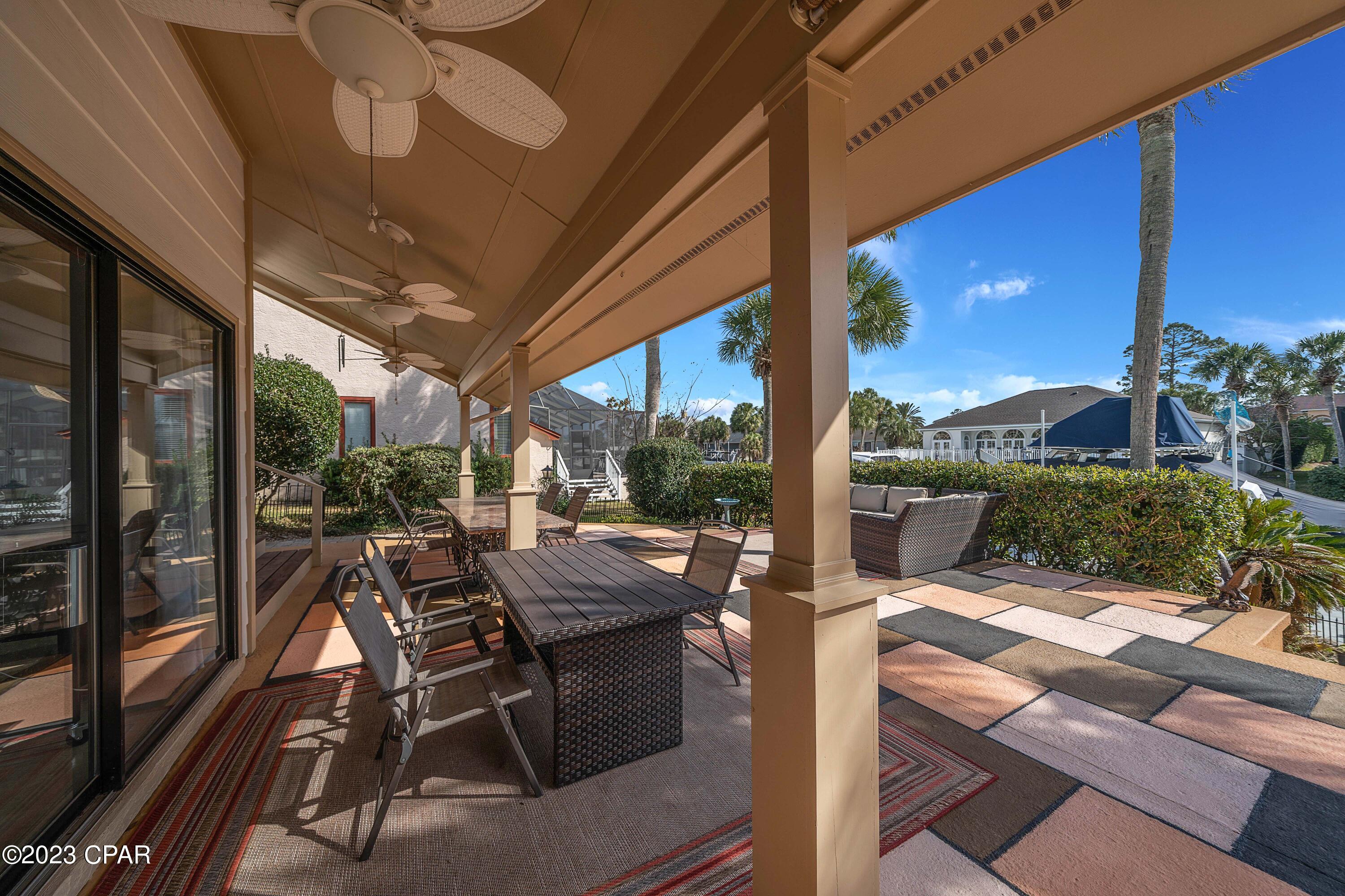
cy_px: 448
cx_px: 672
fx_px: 448
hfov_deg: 112.6
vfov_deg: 90.0
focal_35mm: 12
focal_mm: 12
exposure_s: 1/320
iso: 100
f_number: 5.6
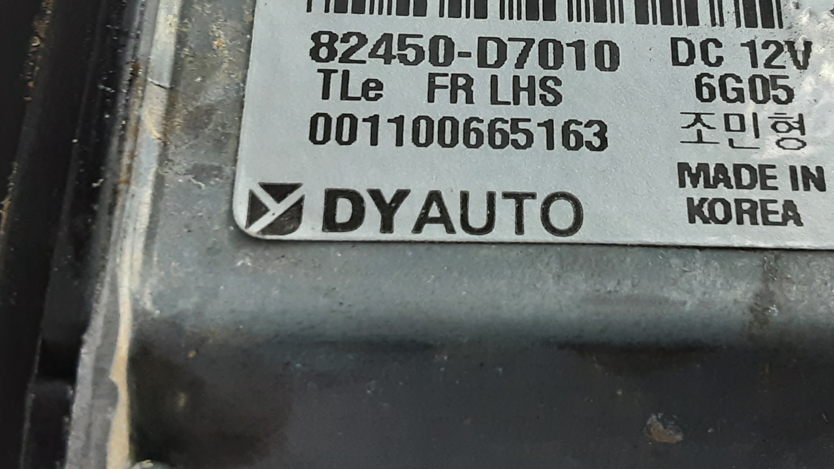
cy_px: -6
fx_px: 1084
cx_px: 511
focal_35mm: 49
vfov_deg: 23.4
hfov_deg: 41.8
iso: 160
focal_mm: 2.91
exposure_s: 1/50
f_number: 1.9
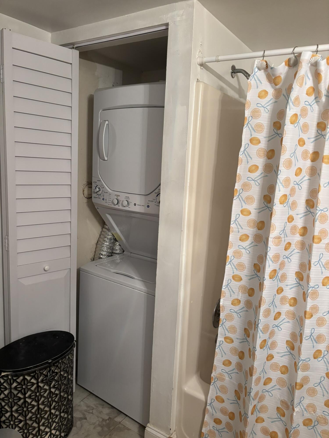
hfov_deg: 53.1
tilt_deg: -9.3
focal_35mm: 26
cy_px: 219
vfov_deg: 67.3
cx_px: 164
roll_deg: -3.6
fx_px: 329
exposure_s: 1/60
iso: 320
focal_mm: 5.96
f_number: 1.6
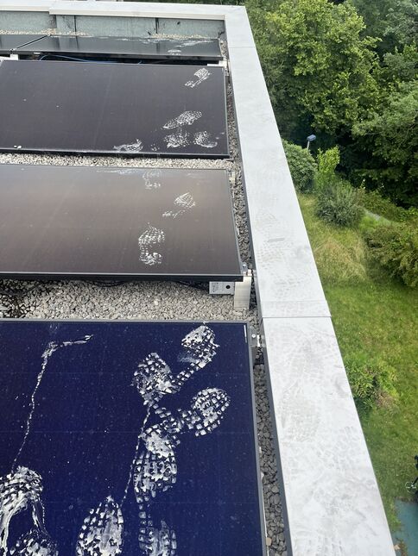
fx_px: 418
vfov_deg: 67.3
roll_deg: -1.4
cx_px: 209
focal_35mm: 26
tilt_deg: -43.9
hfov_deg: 53.1
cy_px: 278
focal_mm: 5.1
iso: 50
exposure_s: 1/864
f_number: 1.6
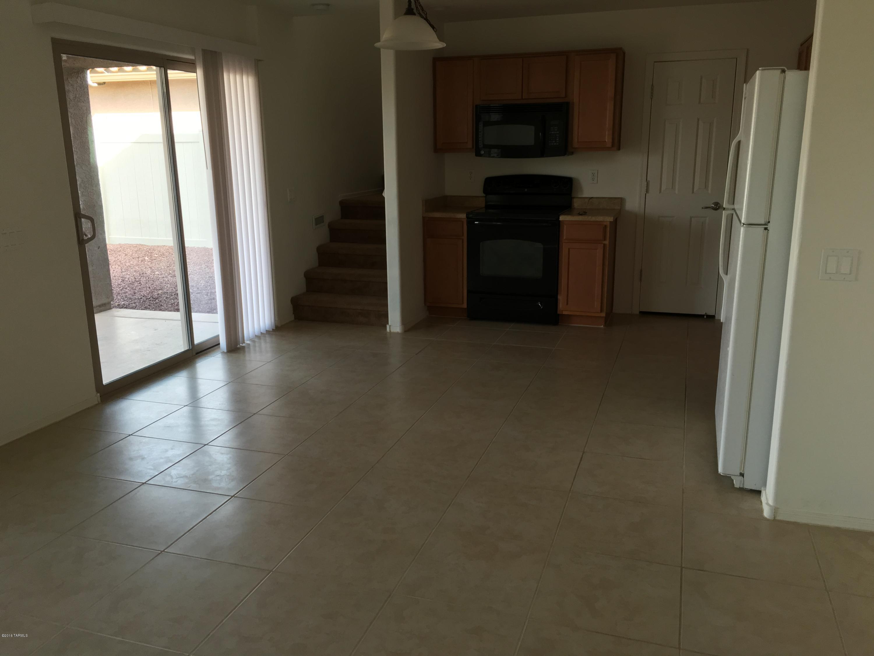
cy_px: 328
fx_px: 732
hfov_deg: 61.7
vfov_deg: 48.2
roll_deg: +1.3
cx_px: 437
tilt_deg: -14.3
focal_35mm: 29
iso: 40
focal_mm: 4.15
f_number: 2.2
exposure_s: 1/120
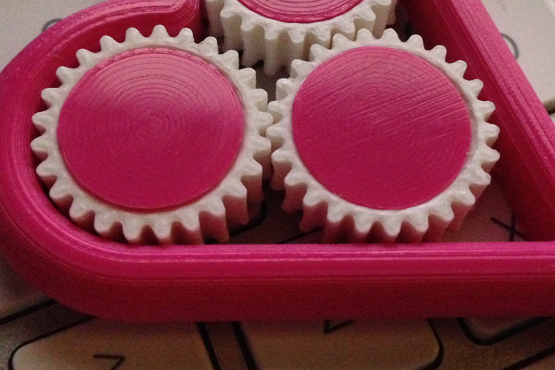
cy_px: 136
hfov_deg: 39.5
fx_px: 771
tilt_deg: -57.9
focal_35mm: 50
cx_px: 316
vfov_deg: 26.9
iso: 800
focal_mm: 4.12
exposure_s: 1/15
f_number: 2.4
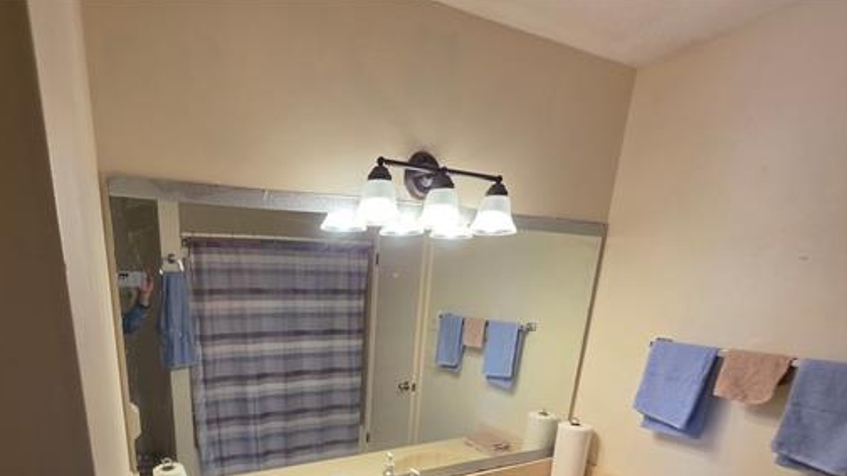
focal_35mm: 18
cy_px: 399
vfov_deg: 55.4
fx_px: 404
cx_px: 314
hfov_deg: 90.7
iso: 125
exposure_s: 1/120
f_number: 1.9
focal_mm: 2.2
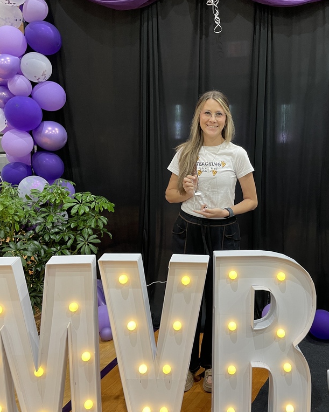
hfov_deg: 42.7
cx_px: 223
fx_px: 414
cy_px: 207
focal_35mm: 34
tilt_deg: -10.8
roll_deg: -0.8
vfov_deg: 52.8
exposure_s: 1/60
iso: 125
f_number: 1.6
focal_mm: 4.2
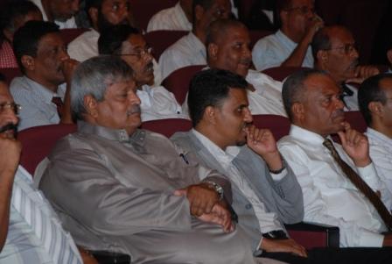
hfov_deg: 10.5
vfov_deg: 7.1
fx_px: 2128
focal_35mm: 195
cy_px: 132
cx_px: 196
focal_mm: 130
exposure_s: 1/60
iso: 250
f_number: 5.6
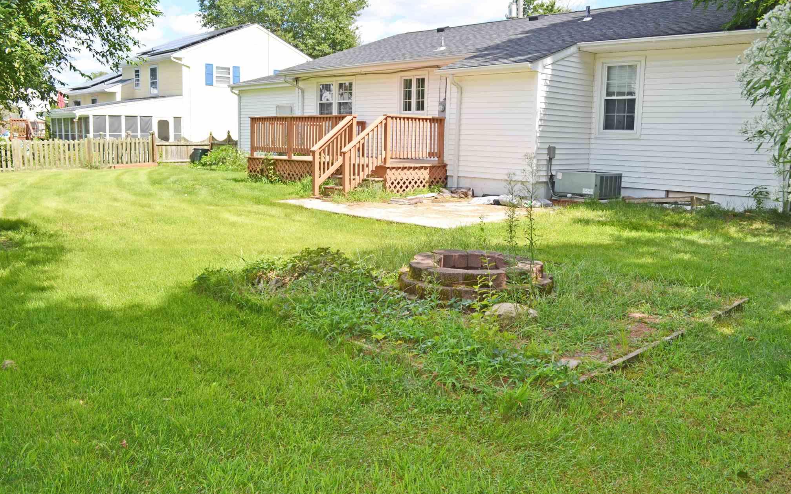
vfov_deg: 44.5
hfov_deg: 66.5
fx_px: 604
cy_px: 240
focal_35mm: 28
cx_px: 396
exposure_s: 1/200
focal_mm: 18
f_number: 5.6
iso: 100
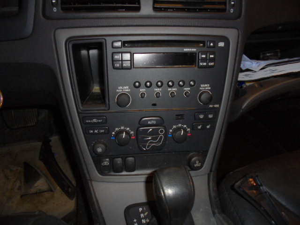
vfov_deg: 53.1
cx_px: 150
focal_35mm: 26
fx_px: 225
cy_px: 112
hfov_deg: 67.3
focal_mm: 4.6
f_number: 3.5
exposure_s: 1/30
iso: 200
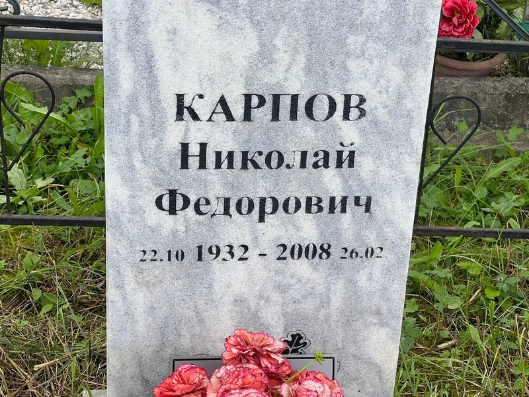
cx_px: 264
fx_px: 1177
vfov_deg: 19.1
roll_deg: -4.7
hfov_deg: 25.3
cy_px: 198
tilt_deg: -28.9
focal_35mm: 77
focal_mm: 9
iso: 32
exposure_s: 1/214
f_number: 2.8
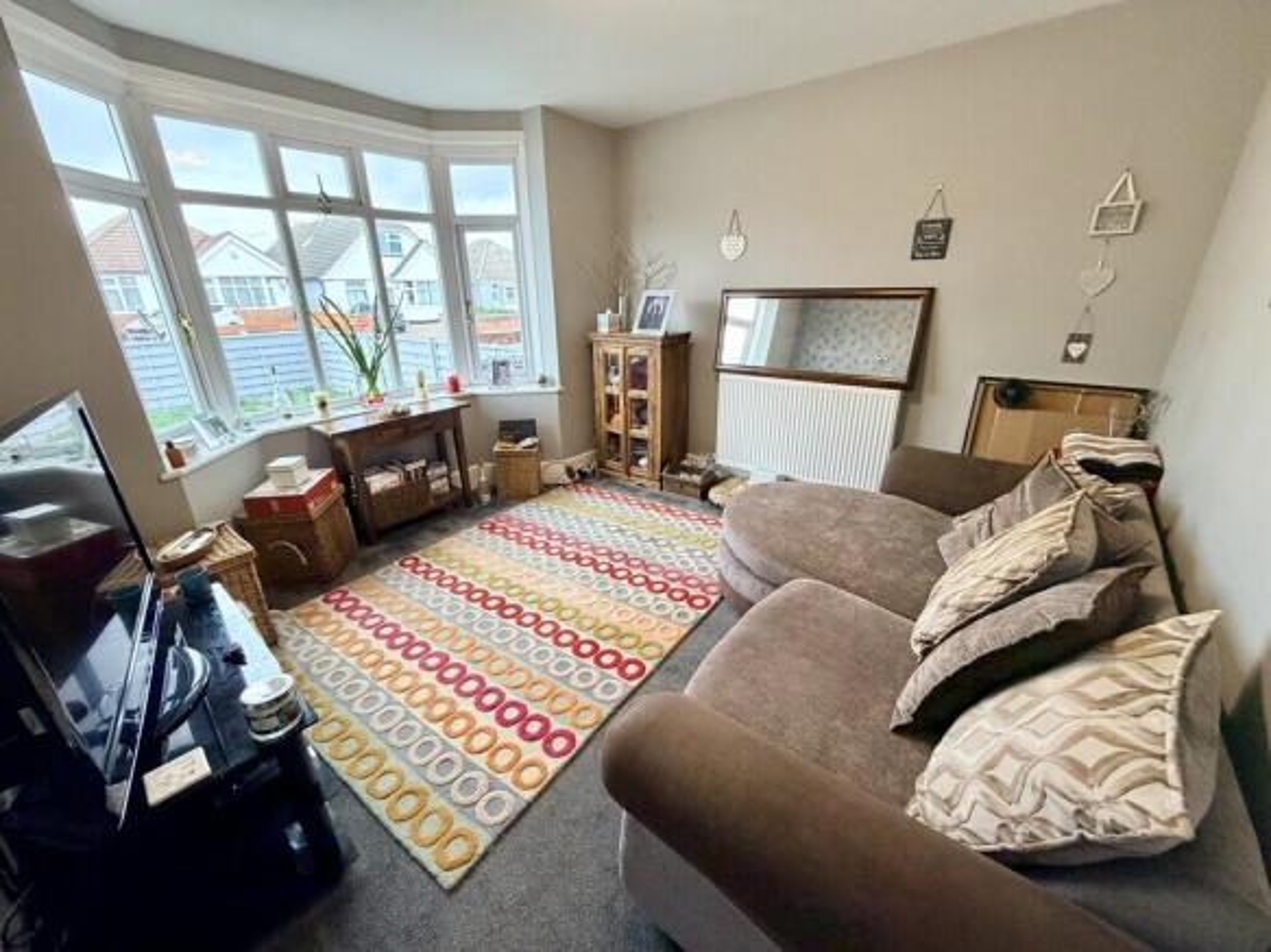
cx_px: 636
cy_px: 476
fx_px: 514
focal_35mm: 14
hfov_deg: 102.1
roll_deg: +2.0
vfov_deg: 85.7
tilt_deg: -20.2
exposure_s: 1/121
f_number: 2.2
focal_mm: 2.22
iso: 320
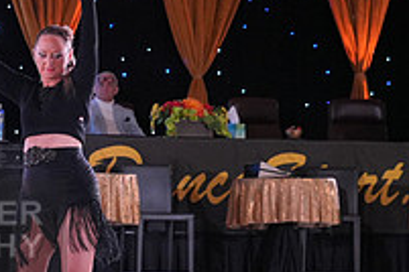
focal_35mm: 167
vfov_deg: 8.2
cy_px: 232
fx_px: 1897
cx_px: -155
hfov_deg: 11.9
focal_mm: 58
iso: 2000
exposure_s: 1/400
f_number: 4.5
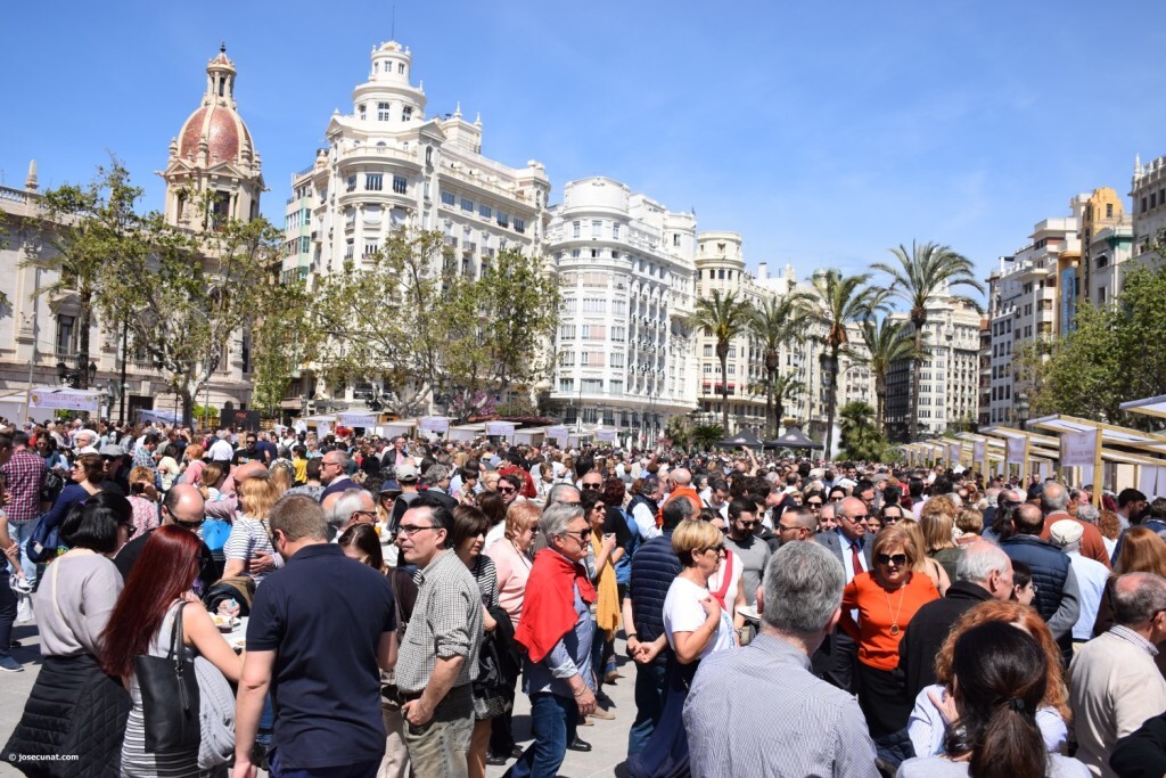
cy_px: 389
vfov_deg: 40.0
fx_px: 1069
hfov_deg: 57.2
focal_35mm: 33
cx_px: 583
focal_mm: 22
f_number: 7.1
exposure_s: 1/1600
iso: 400
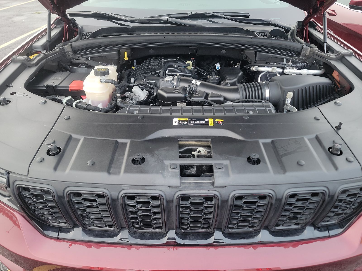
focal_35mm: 24
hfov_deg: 71.6
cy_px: 136
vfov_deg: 56.8
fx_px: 251
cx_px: 181
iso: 170
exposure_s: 1/59
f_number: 1.8
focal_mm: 6.7
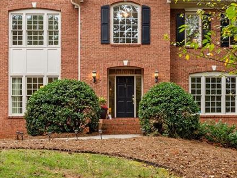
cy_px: 67
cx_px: 127
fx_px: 308
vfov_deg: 32.1
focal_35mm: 45
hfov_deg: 42.0
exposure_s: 1/80
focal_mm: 20
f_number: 7.1
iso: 200
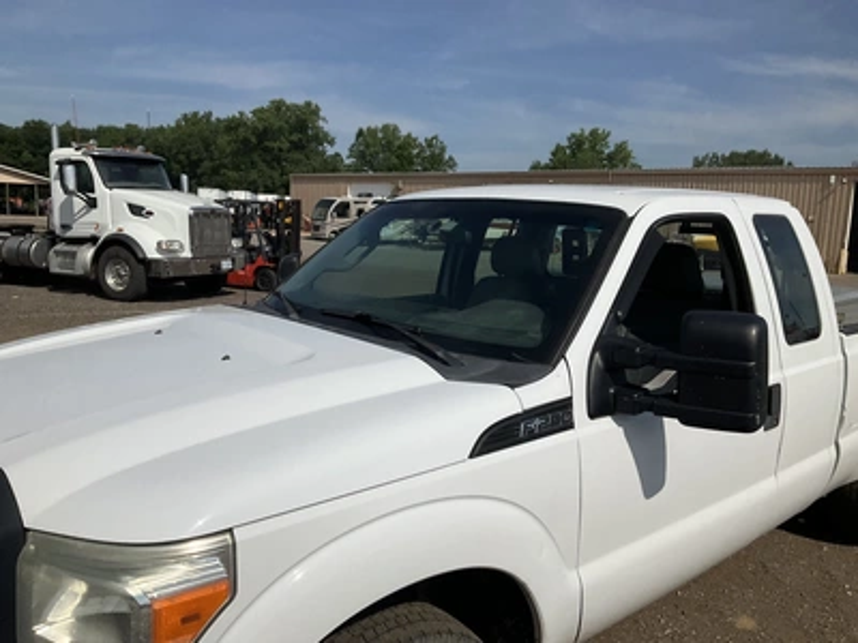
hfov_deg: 61.7
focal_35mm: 29
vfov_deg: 48.2
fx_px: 719
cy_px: 322
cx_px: 429
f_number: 1.8
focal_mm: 3
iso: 25
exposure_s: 1/12658
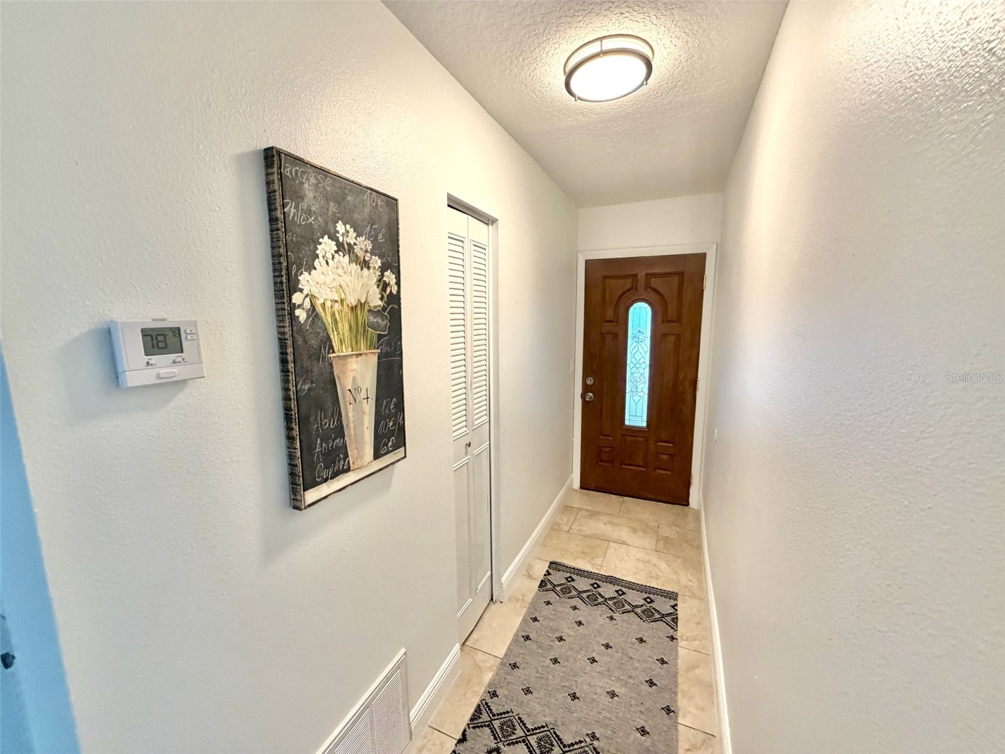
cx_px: 502
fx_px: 406
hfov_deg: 102.1
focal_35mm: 14
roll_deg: +1.1
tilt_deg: -8.4
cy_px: 377
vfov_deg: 85.7
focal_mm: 2.22
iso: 320
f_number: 2.2
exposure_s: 1/120
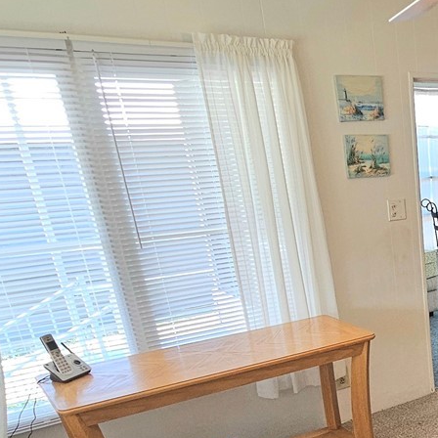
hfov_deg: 34.1
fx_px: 587
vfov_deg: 37.7
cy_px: 409
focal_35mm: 41
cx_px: 508
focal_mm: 2.2
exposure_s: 1/120
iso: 100
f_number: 2.2
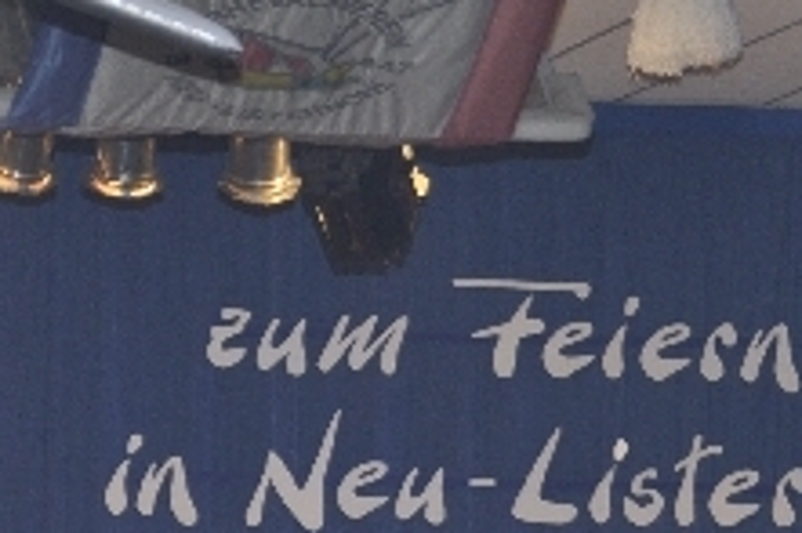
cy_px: 941
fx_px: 7969
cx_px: 392
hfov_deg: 5.8
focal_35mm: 358
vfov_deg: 3.8
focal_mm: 66
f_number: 5.3
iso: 400
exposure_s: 1/60
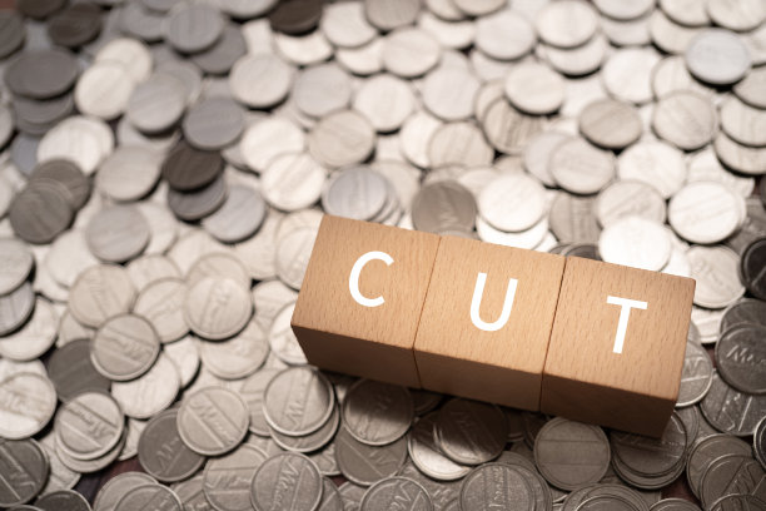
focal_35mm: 50
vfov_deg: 27.0
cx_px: 383
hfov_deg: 39.6
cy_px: 256
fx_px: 1064
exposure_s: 1/800
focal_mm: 50
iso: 100
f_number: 3.2
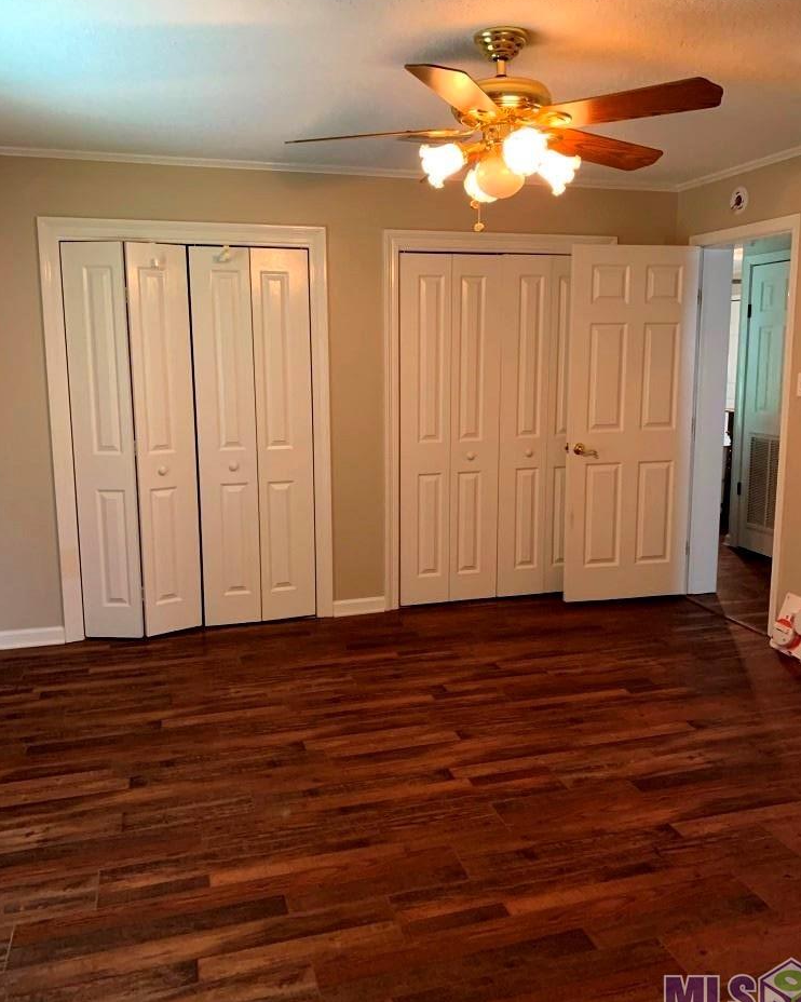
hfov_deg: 51.5
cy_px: 486
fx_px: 830
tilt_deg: -8.2
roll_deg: +0.0
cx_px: 410
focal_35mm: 28
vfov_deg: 62.2
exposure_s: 1/60
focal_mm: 4.25
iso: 320
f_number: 1.8
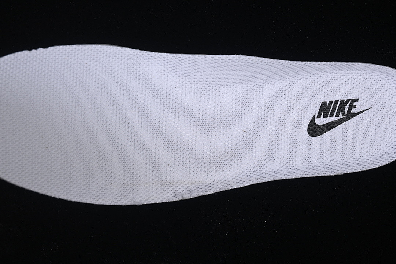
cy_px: 132
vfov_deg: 18.2
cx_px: 198
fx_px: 825
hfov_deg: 27.0
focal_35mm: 75
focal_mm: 50
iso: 160
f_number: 7.1
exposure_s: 1/60
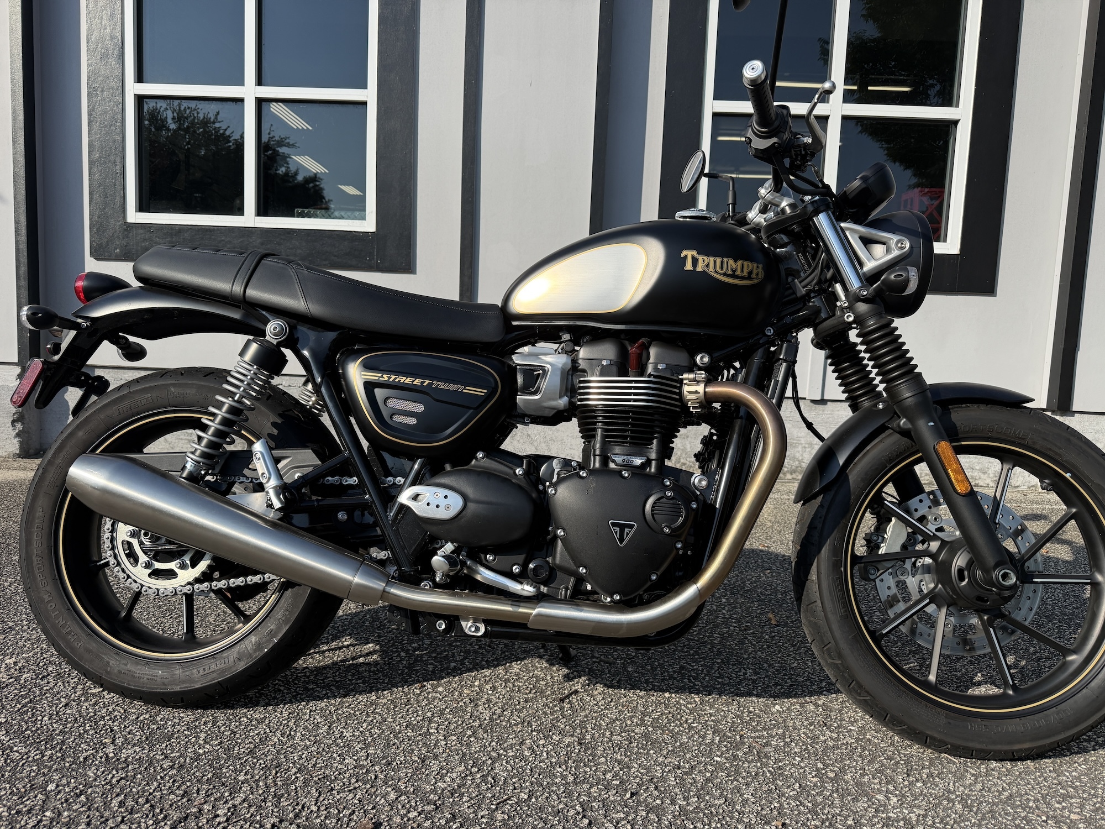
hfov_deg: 71.6
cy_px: 414
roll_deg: -1.8
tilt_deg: -5.0
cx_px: 552
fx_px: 766
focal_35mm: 24
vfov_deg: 56.8
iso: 100
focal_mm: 6.76
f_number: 1.78
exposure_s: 1/4405
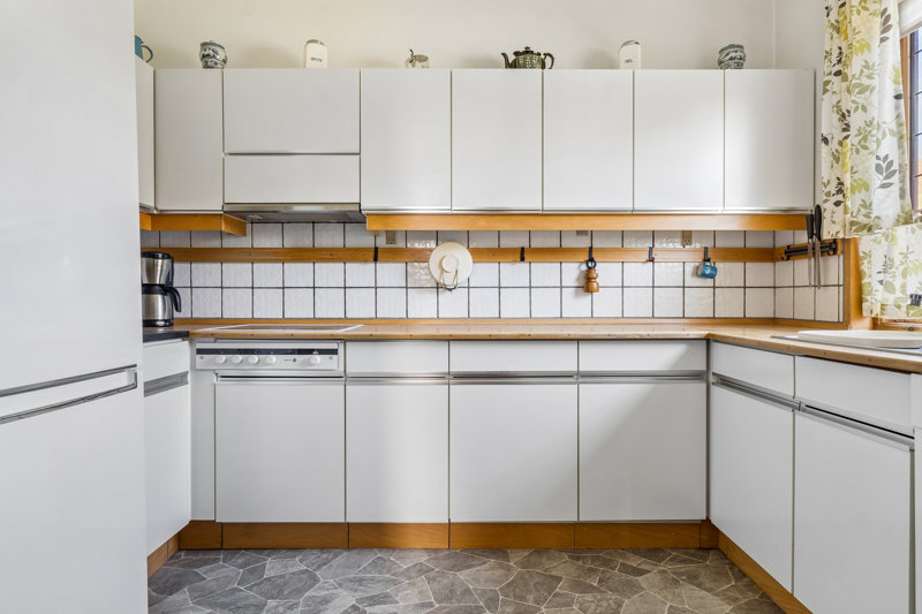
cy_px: 307
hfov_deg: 79.2
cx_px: 461
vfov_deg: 57.8
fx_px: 557
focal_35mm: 22
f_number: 8
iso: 200
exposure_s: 1/1.67
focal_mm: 14.5
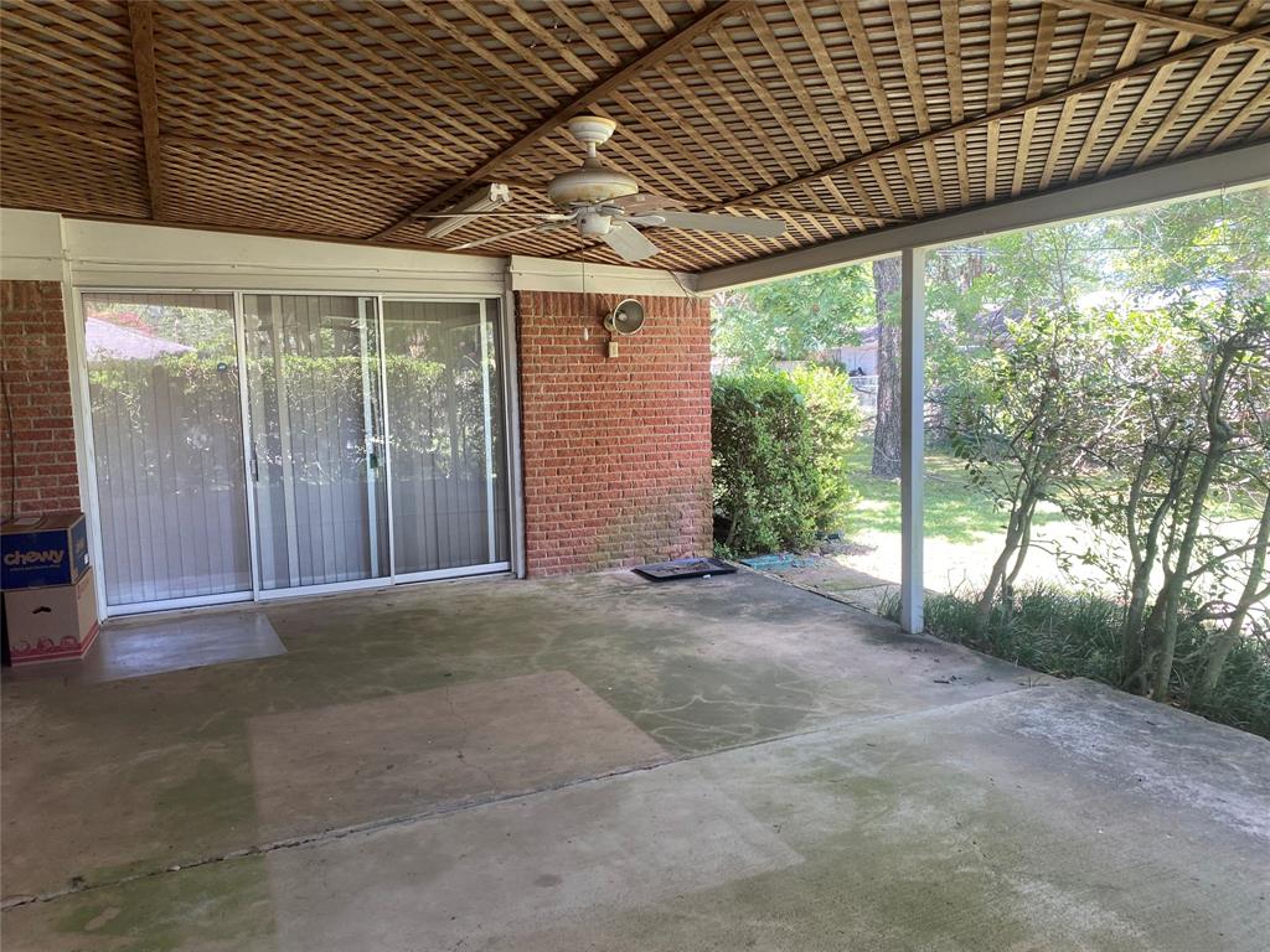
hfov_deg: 67.3
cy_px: 476
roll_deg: +0.8
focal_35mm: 26
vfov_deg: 53.1
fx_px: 954
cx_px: 635
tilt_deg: -7.0
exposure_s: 1/121
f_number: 1.8
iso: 80
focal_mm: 4.25
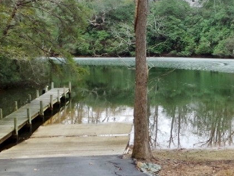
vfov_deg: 17.8
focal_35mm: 83
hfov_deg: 22.5
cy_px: 70
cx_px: 241
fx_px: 562
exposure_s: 1/80
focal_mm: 6.2
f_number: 3.8
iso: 100
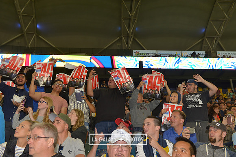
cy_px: 78
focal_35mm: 42
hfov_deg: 46.4
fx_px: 275
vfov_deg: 31.9
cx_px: 118
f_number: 5.6
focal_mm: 42
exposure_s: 1/60
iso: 320
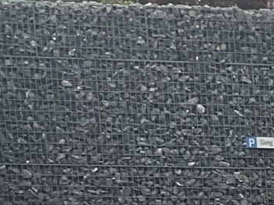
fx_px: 1337
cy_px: 474
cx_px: 720
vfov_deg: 8.1
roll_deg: -3.1
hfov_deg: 9.9
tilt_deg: -12.4
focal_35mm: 169
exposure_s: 1/355
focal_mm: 3
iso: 16
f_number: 1.8
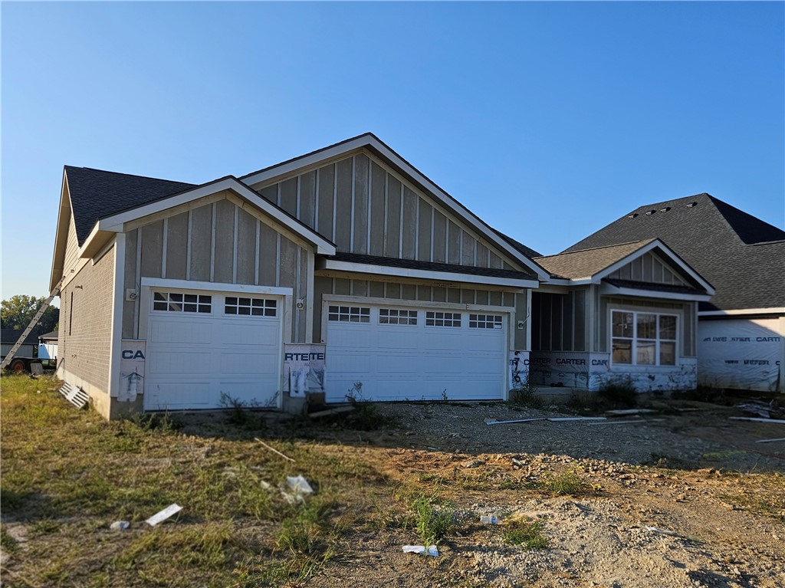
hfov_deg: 74.0
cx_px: 392
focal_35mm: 23
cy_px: 294
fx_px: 521
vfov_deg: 58.8
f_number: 1.8
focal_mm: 5.4
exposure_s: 1/2000
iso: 25
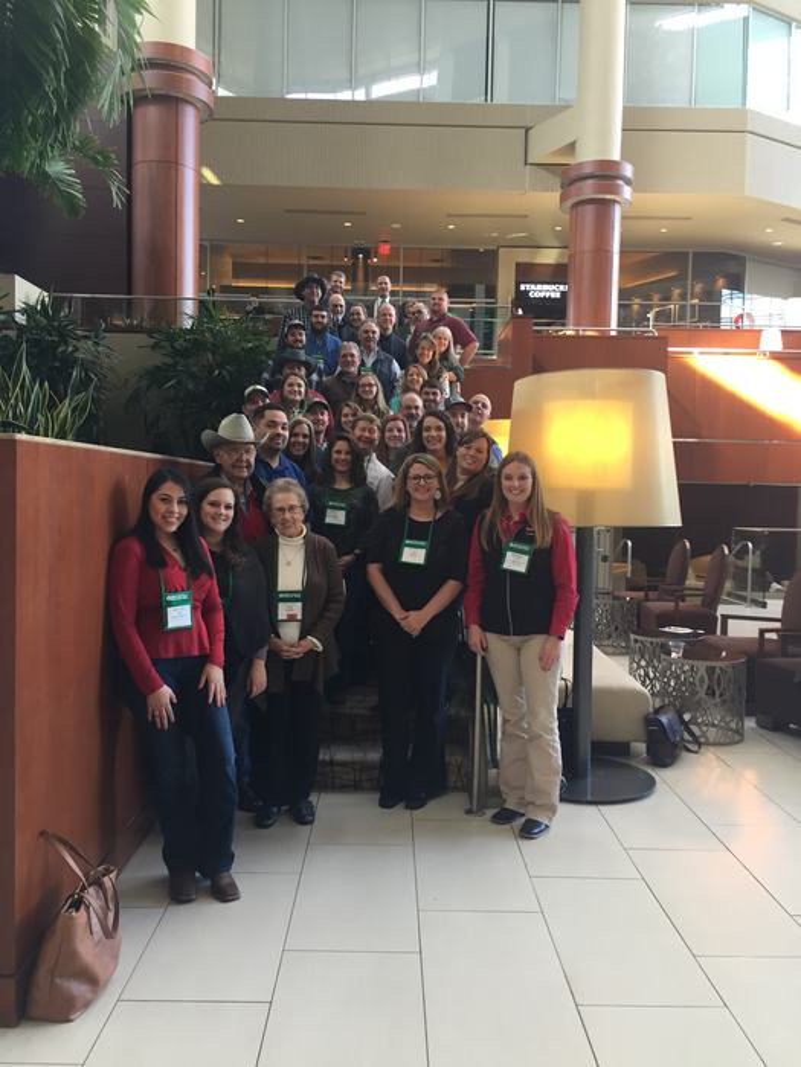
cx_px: 400
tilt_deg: -3.1
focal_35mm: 29
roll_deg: -0.7
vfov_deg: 61.7
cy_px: 534
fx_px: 895
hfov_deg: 48.2
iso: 64
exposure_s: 1/30
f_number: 2.2
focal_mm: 4.15
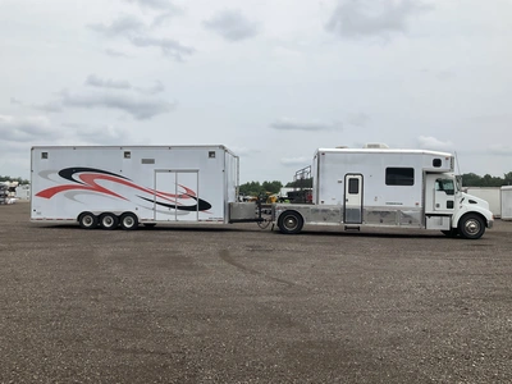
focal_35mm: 29
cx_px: 256
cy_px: 192
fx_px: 429
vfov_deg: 48.2
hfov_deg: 61.7
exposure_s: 1/2538
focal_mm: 3
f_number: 1.8
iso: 25
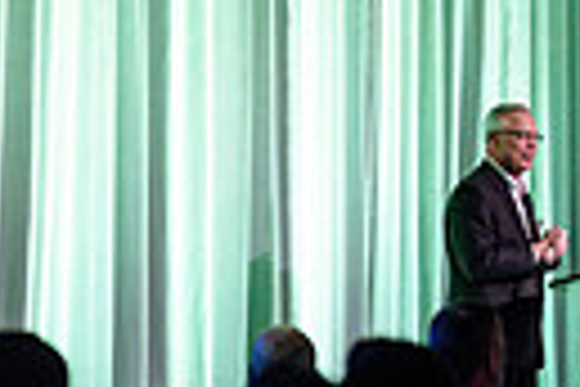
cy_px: 79
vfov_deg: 4.2
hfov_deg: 6.3
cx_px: 112
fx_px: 5284
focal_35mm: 328
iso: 1250
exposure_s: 1/160
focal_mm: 70
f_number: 2.8
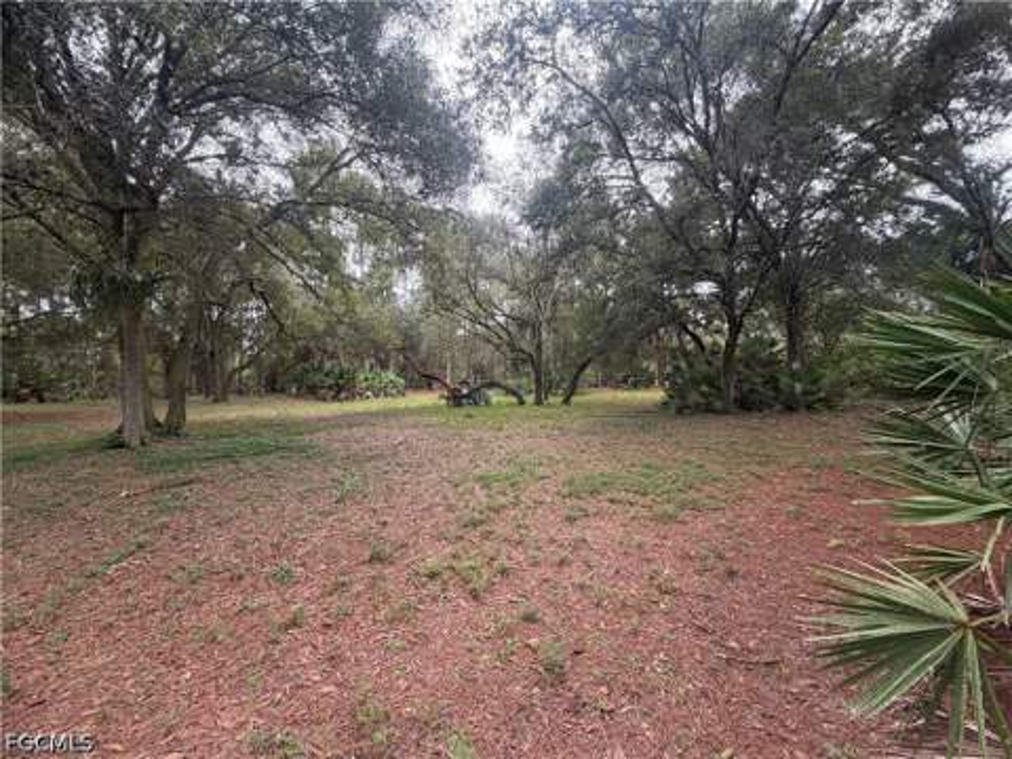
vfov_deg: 85.7
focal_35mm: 14
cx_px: 506
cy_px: 380
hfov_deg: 102.1
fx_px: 409
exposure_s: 1/121
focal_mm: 2.22
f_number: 2.2
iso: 50
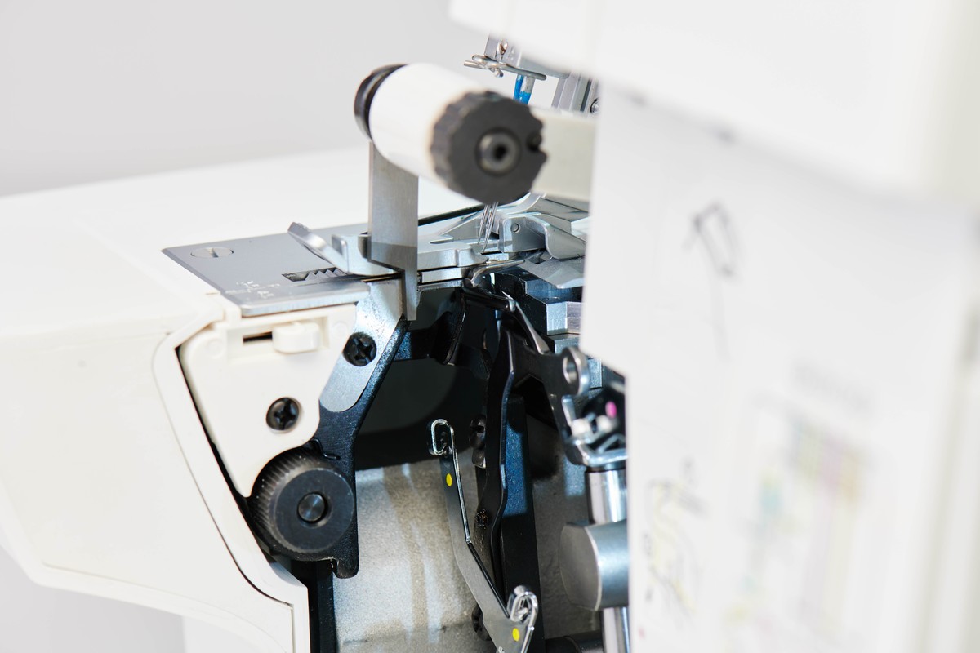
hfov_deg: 19.5
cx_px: 490
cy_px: 326
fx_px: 2858
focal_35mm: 105
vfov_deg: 13.0
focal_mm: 105
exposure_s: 1/5
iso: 64
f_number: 8
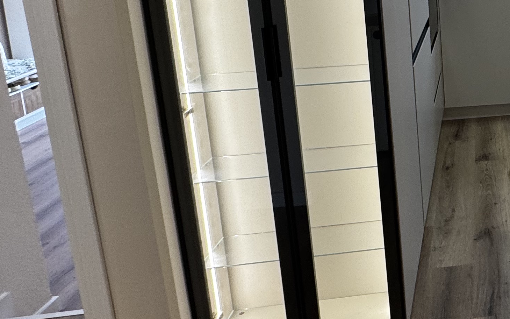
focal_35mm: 41
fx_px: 570
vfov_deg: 29.3
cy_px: 3
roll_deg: +0.5
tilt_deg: -8.4
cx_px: 569
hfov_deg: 39.1
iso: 80
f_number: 2.2
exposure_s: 1/100
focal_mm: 2.22
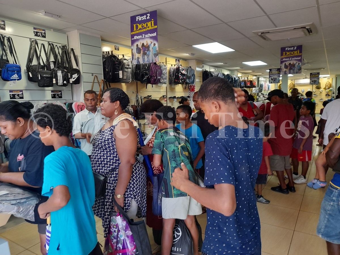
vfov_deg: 54.9
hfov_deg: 69.4
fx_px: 246
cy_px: 128
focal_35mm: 25
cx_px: 170
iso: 64
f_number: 2
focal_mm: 4.6
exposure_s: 1/50
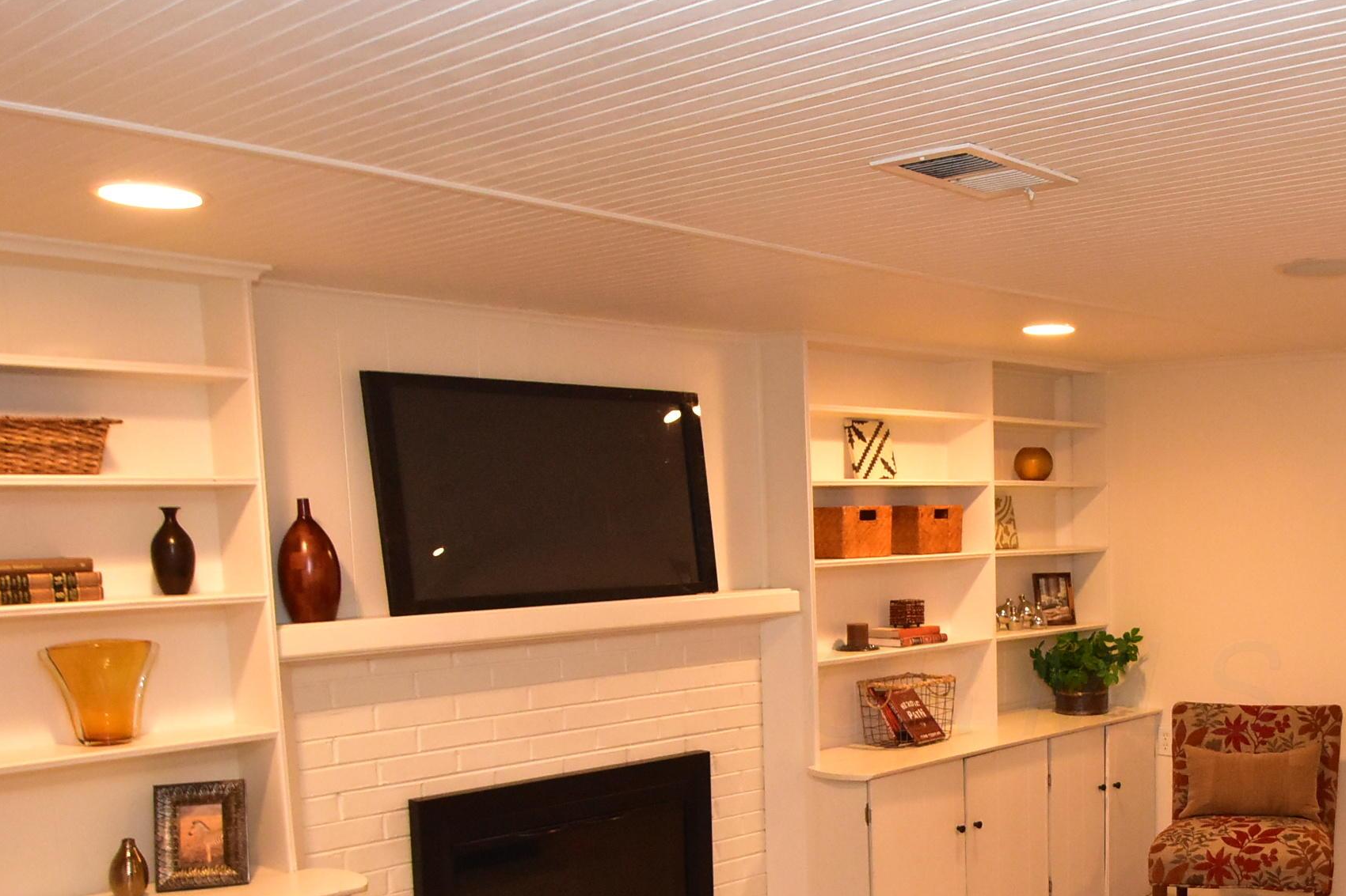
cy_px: 688
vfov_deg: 35.0
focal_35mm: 37
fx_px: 1383
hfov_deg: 49.4
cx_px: 1043
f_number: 5
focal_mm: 14
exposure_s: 1/100
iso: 4000
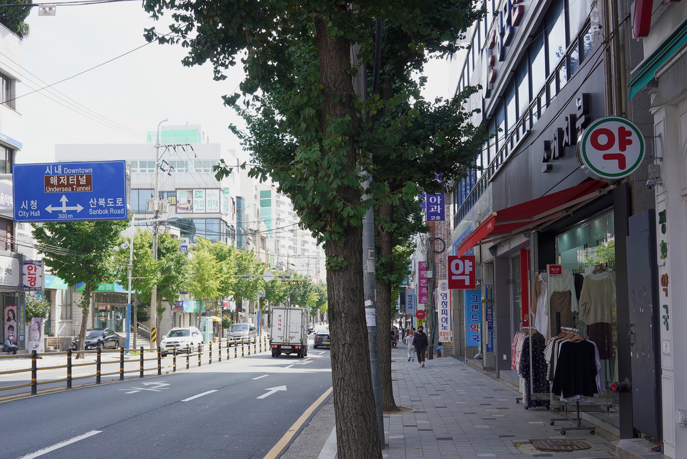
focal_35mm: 35
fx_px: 668
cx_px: 344
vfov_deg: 37.9
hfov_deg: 54.4
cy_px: 230
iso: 200
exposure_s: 1/100
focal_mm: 35
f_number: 10
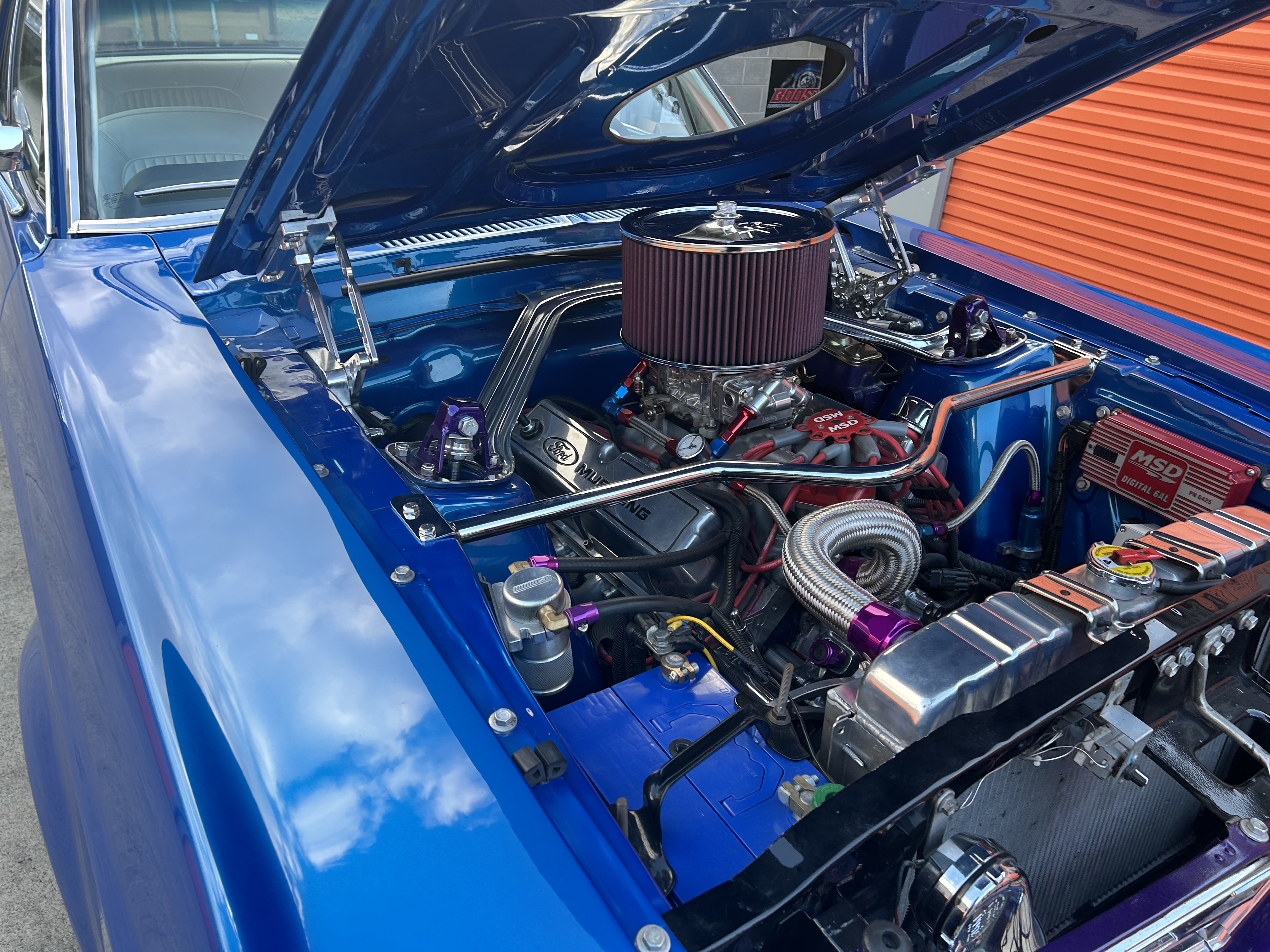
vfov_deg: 53.1
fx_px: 954
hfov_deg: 67.3
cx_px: 635
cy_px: 476
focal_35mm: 26
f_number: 1.5
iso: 40
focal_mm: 5.7
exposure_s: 1/121
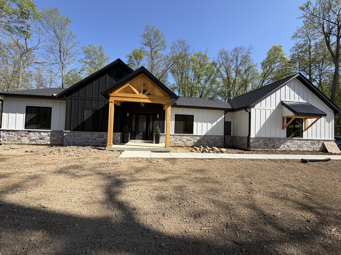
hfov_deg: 102.1
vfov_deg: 85.7
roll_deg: -1.1
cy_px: 128
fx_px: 138
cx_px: 170
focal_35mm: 14
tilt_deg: +2.2
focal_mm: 2.22
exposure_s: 1/770
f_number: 2.2
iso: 32
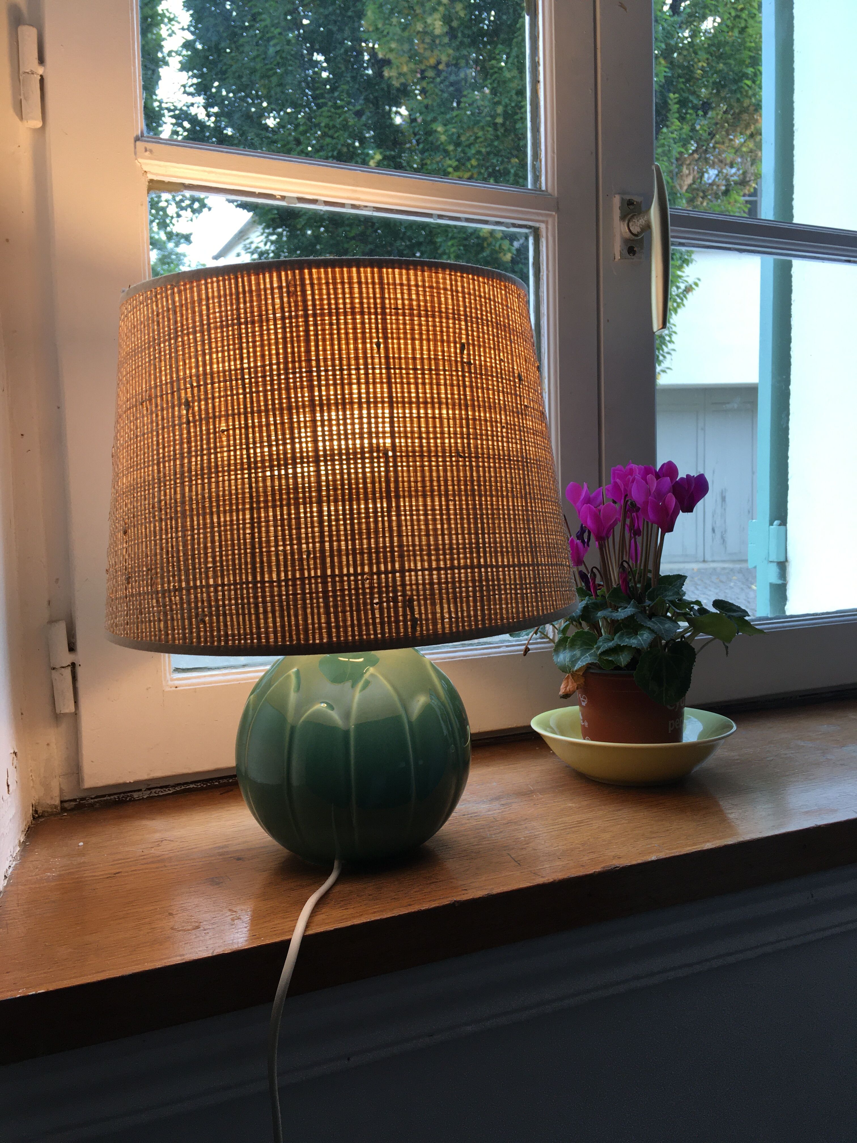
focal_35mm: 29
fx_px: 957
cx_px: 428
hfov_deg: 48.2
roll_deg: -0.4
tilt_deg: -4.1
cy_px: 572
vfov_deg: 61.7
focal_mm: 4.15
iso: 40
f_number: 2.2
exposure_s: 1/100
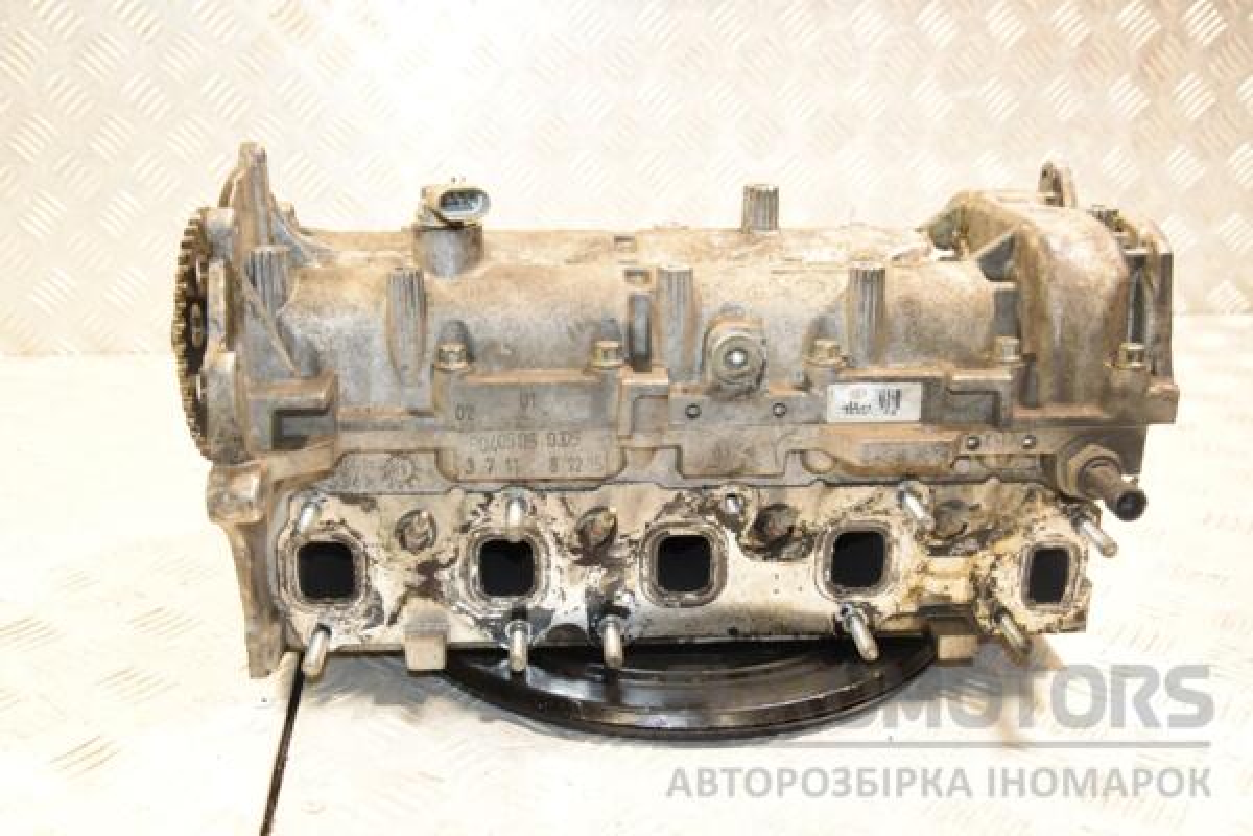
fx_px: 1305
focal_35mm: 38
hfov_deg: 51.3
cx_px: 626
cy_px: 418
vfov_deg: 35.5
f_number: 5.6
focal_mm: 25
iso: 1600
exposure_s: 1/100
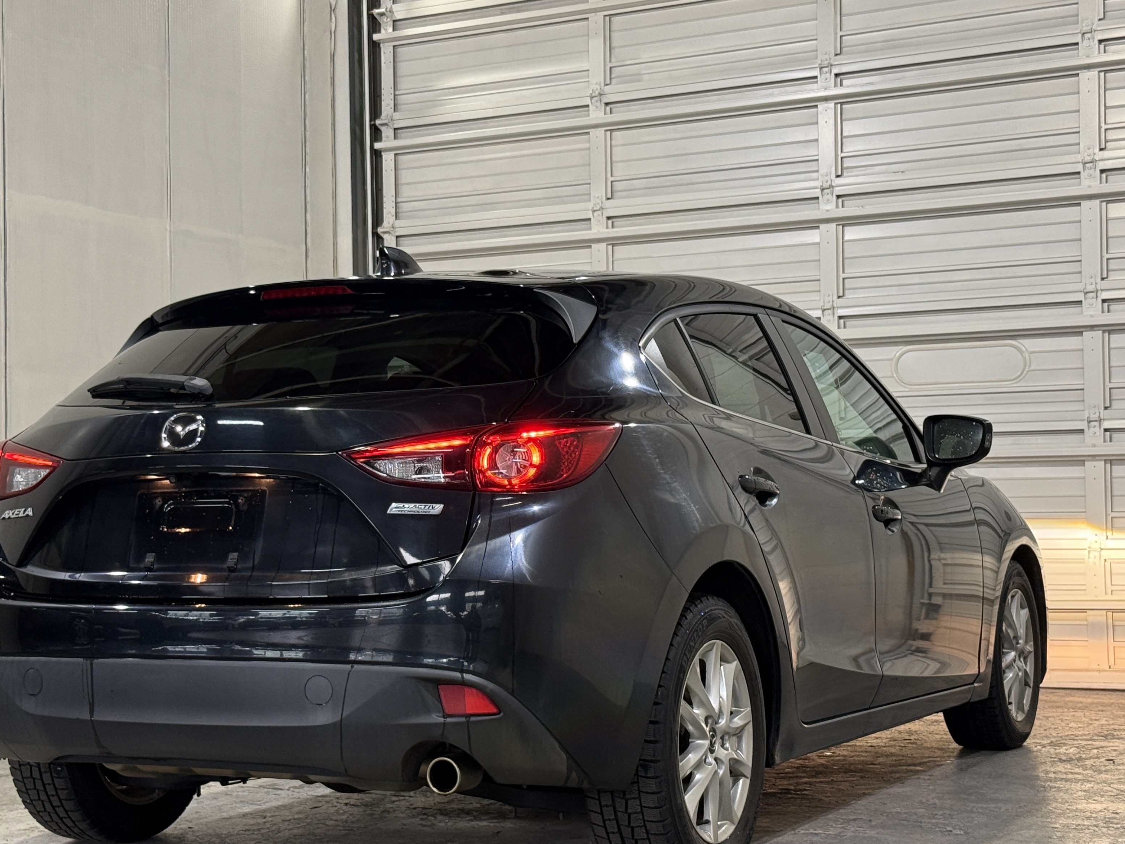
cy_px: 470
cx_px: 492
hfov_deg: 31.2
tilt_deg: +1.2
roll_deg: +0.0
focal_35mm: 62
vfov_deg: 23.6
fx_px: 2015
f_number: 1.78
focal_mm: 6.76
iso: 100
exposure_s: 1/60
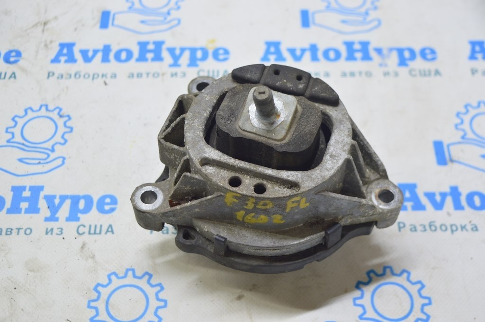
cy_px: 161
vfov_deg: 25.0
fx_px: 727
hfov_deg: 36.9
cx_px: 242
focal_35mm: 54
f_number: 5.6
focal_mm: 36
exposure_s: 1/20
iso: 400
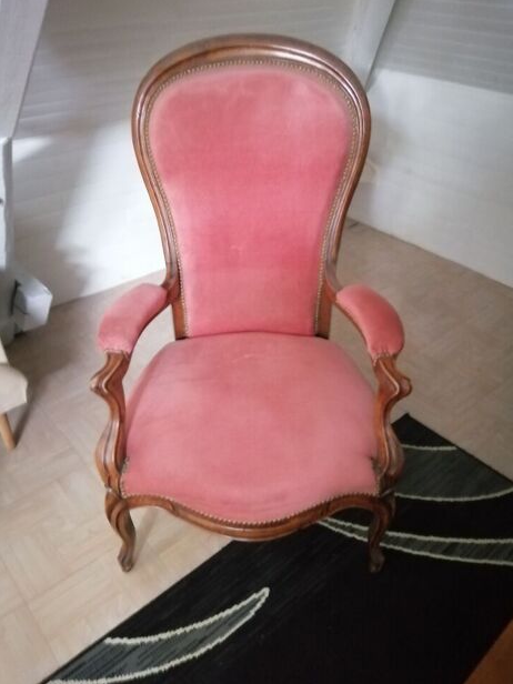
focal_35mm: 27
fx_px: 534
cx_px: 264
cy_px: 332
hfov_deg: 51.3
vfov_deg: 65.3
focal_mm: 3.6
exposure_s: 1/12.5
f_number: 1.8
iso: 1250
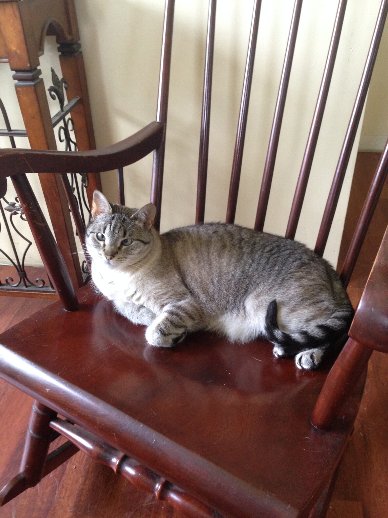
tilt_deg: -32.3
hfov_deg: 42.9
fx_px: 493
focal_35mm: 33
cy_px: 259
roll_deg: -1.3
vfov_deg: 55.4
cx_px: 194
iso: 200
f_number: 2.4
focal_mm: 4.12
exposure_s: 1/20
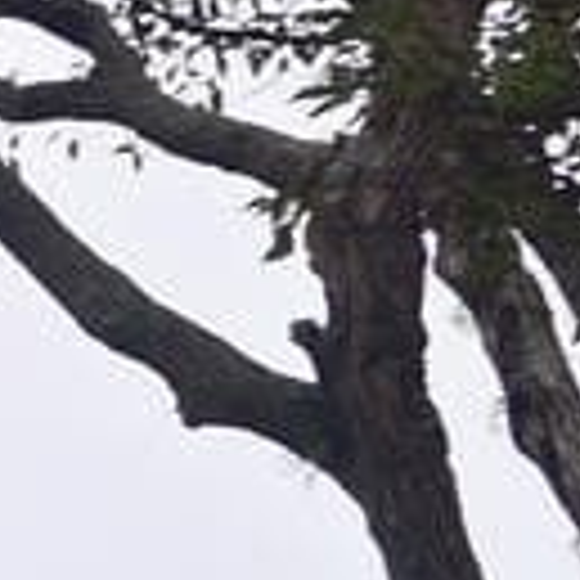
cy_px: 1398
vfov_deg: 5.1
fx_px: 6256
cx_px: -1727
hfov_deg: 4.8
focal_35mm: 330
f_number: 5.6
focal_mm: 20
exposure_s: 1/160
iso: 160
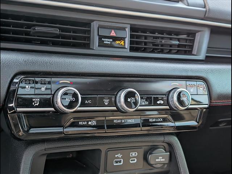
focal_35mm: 49
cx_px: 116
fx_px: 328
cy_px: 87
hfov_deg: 38.9
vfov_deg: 29.7
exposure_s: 1/111
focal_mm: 6.9
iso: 233
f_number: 1.68
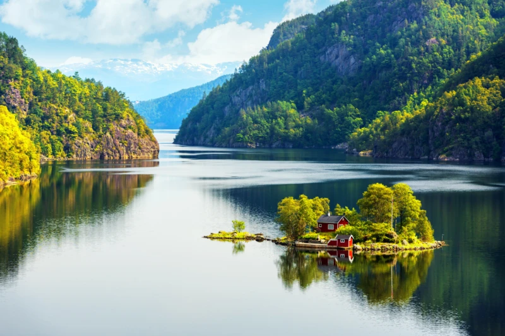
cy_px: 168
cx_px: 252
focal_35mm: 140
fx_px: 1963
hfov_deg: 14.7
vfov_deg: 9.8
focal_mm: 140
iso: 200
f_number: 8
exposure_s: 1/800
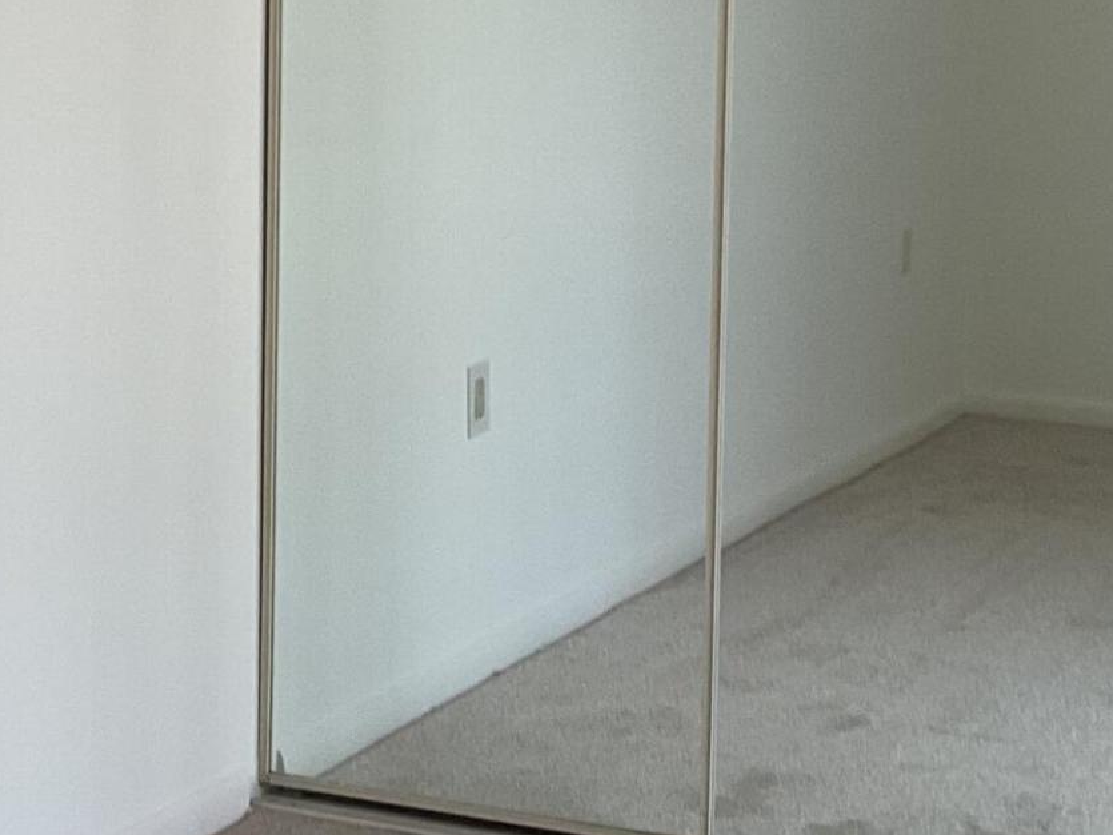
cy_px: 111
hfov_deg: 19.6
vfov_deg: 14.7
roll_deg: -2.4
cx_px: 485
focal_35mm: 100
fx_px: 3215
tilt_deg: -4.0
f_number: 1.8
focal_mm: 3
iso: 64
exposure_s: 1/120
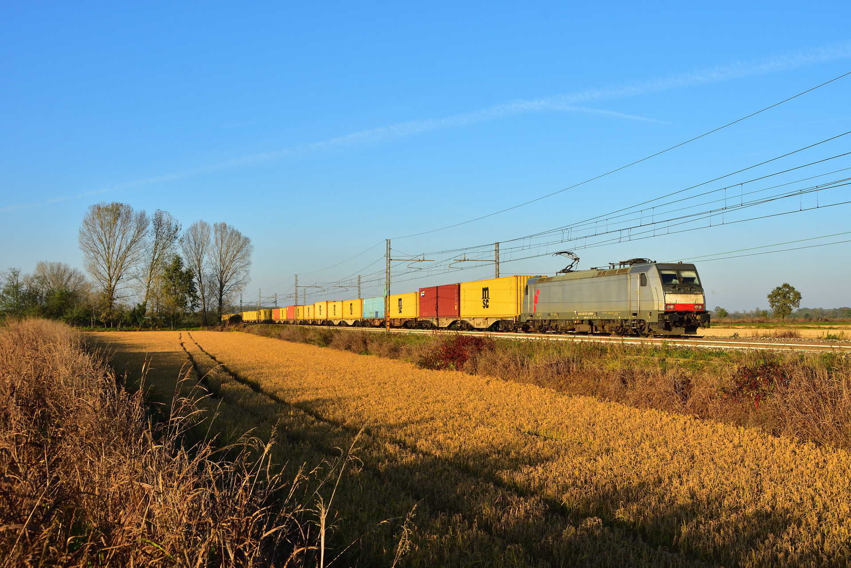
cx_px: 426
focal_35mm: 36
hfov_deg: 53.1
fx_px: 851
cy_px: 284
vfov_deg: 36.9
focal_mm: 24
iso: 320
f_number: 7.1
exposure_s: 1/640
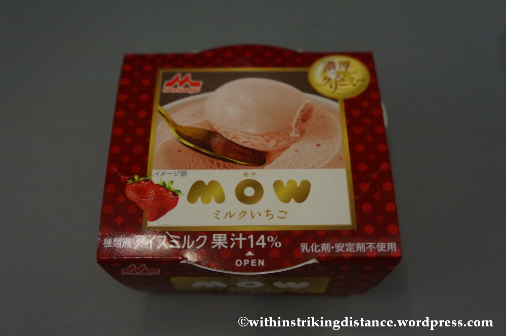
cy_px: 168
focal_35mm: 40
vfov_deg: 32.9
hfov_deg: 48.0
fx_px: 569
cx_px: 253
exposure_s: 1/160
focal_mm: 27
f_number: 4
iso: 3200
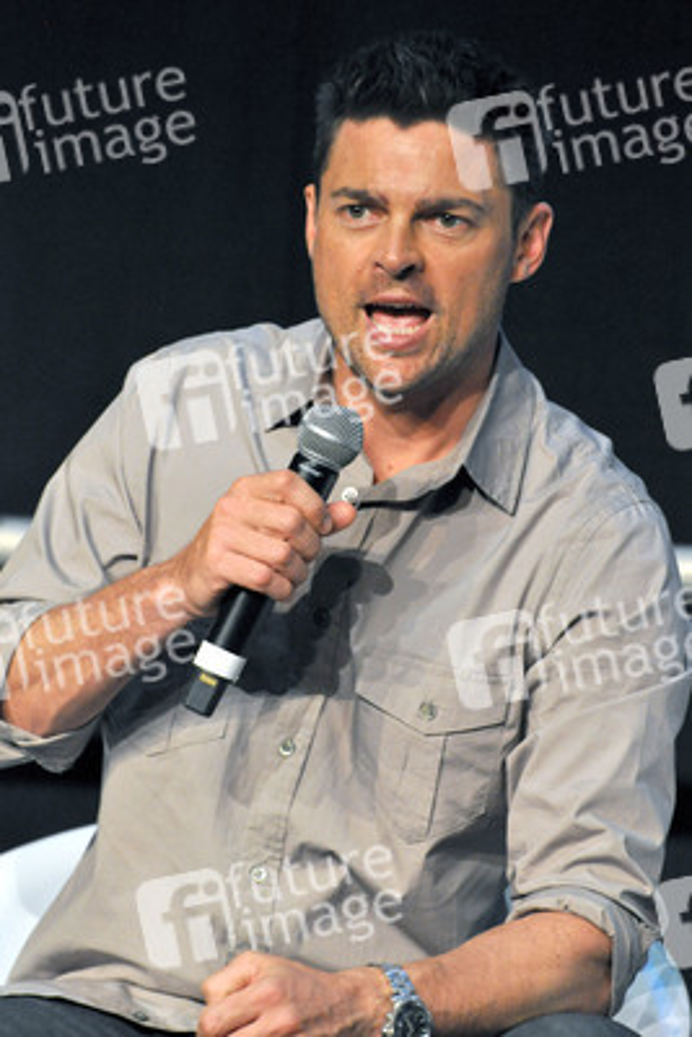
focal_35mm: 292
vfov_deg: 7.0
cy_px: 518
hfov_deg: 4.7
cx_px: 346
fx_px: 8426
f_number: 5.6
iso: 2000
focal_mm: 195
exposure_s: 1/125
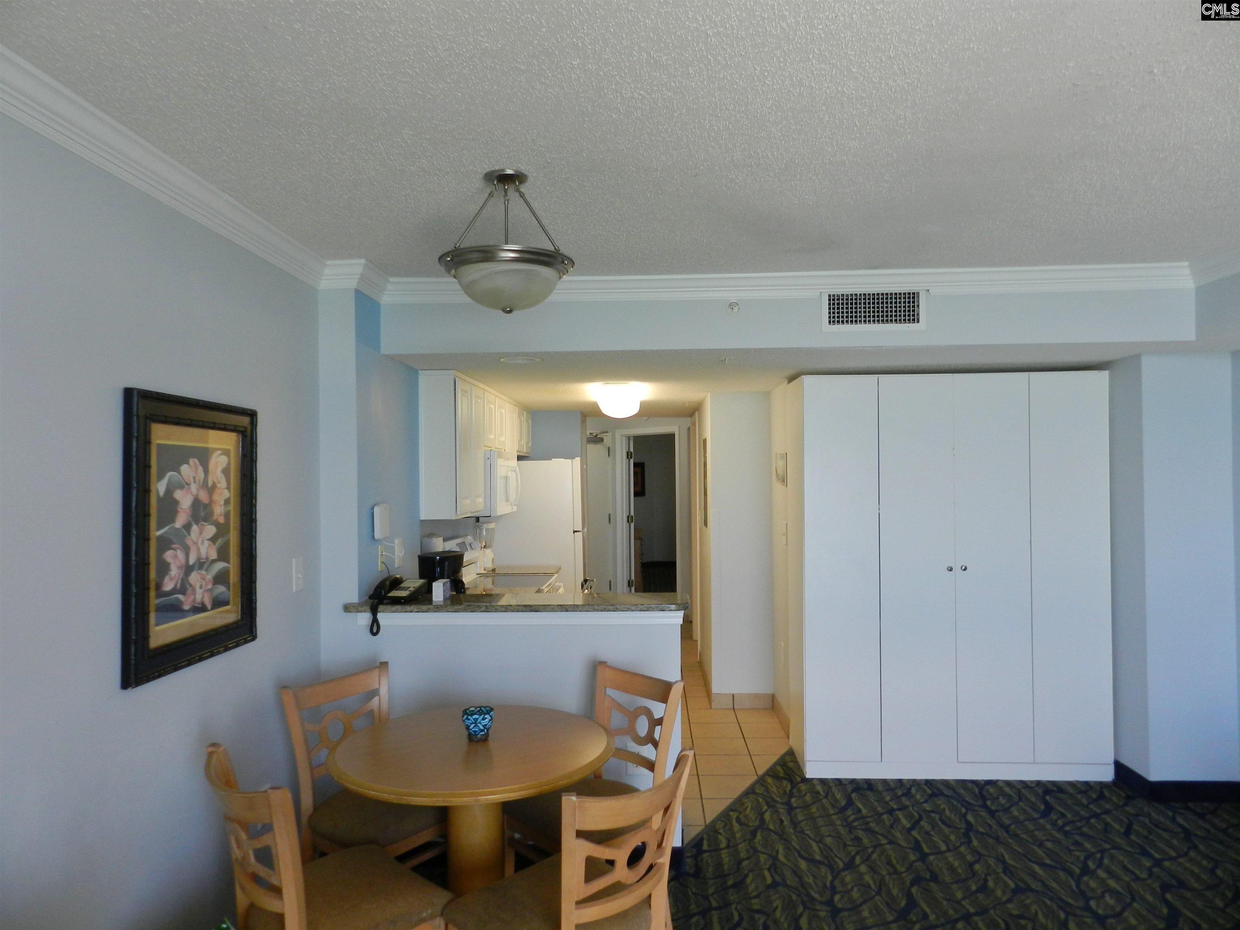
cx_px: 620
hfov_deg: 73.9
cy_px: 465
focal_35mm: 23
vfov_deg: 58.9
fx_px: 824
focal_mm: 4
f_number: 3.4
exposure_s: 1/30
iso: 180
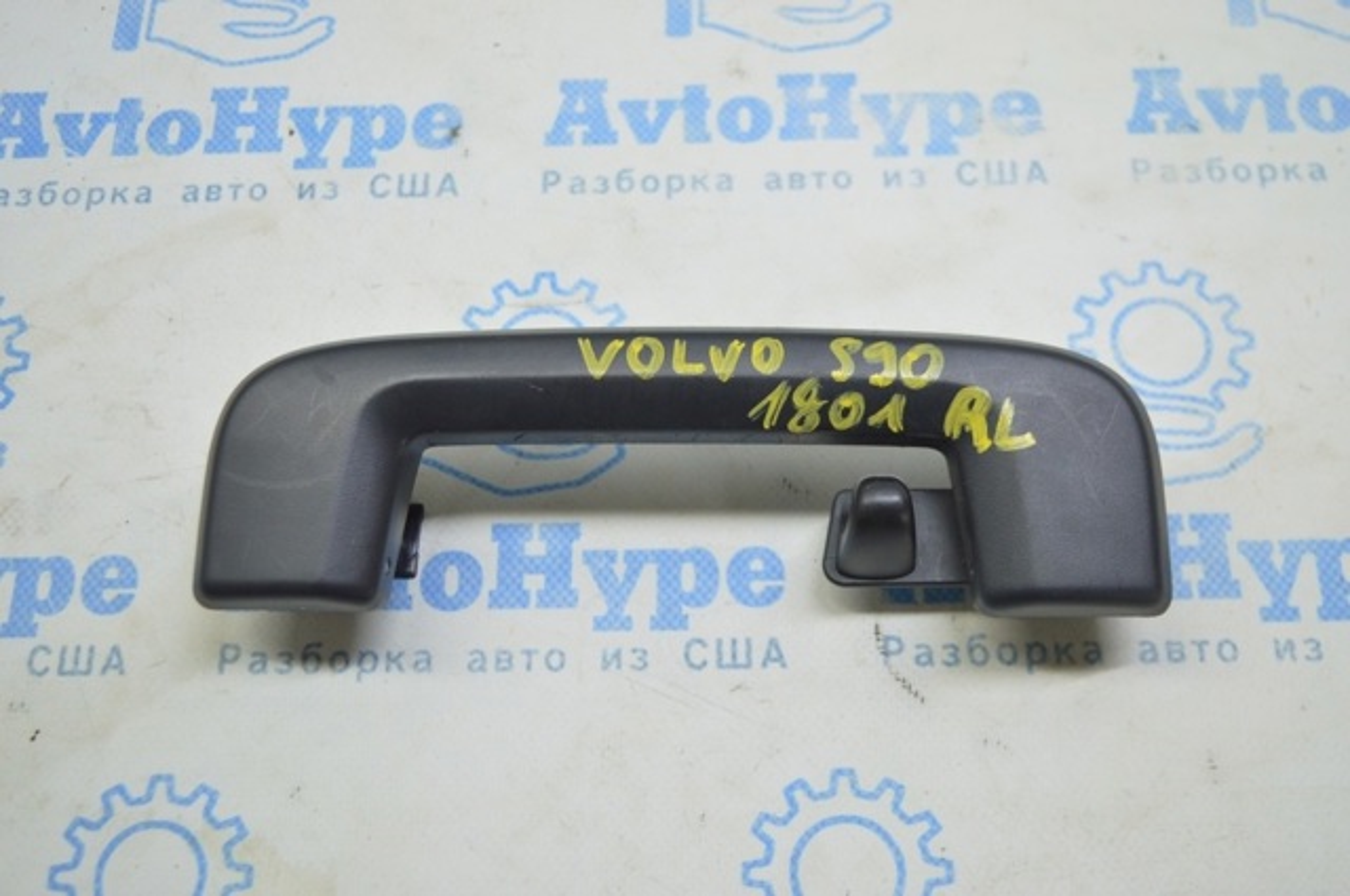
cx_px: 675
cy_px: 448
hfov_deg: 45.0
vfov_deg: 30.8
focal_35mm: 44
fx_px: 1629
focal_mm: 29
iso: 400
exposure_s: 1/40
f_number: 4.2
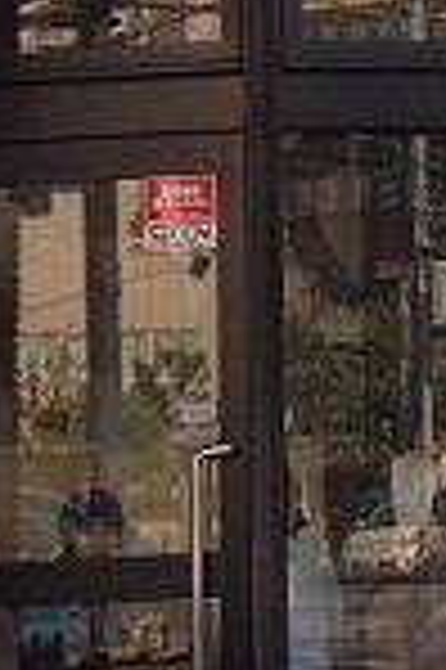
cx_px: 635
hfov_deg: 8.9
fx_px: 2794
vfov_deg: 13.4
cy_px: -83
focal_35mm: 150
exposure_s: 1/356
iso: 64
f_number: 2.4
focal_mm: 4.28
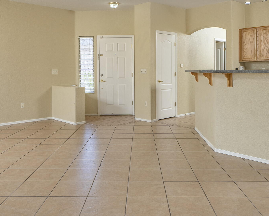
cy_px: 73
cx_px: 134
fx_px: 263
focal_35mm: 33
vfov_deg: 43.9
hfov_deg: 54.2
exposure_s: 1/60
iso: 200
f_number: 7.1
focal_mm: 17
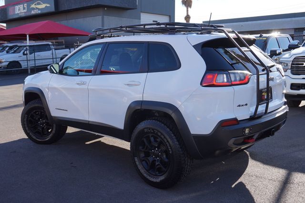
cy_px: 102
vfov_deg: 35.5
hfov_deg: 51.3
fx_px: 318
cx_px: 152
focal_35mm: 38
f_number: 8
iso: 100
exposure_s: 1/100
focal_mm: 25
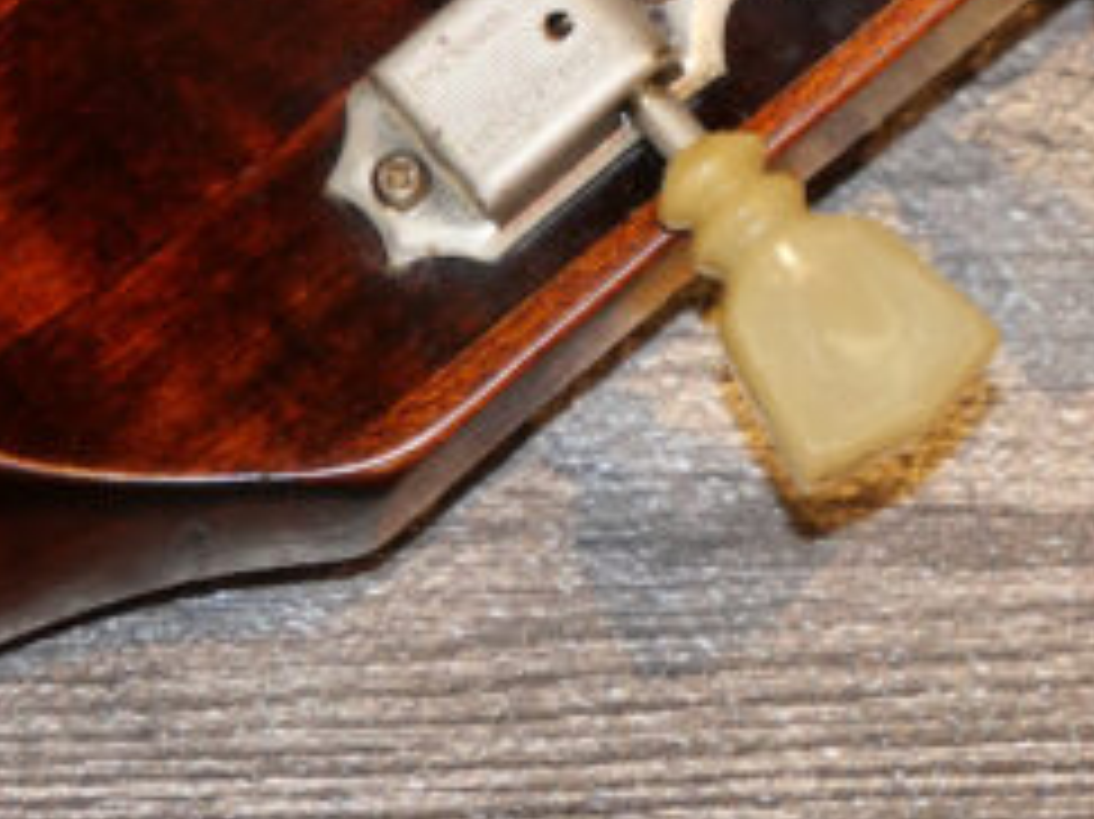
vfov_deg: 7.0
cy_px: -266
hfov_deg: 9.4
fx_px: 6665
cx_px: 774
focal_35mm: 211
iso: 800
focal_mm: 32
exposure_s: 1/50
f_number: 5.6
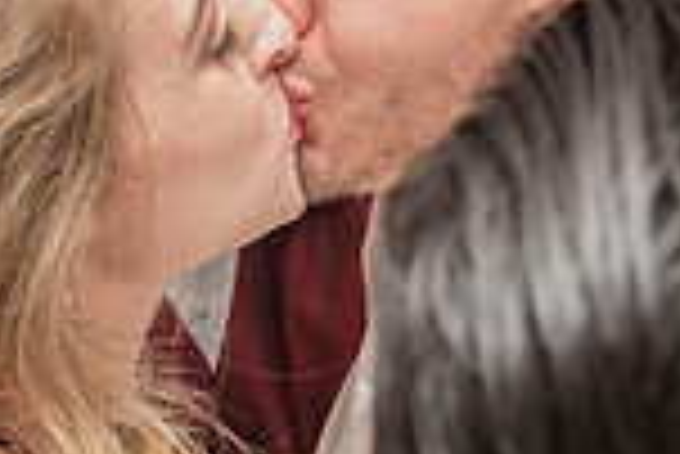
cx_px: 315
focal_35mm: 92
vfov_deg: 14.9
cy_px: 218
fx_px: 1739
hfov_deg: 22.1
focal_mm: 24
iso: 2000
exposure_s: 1/200
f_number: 4
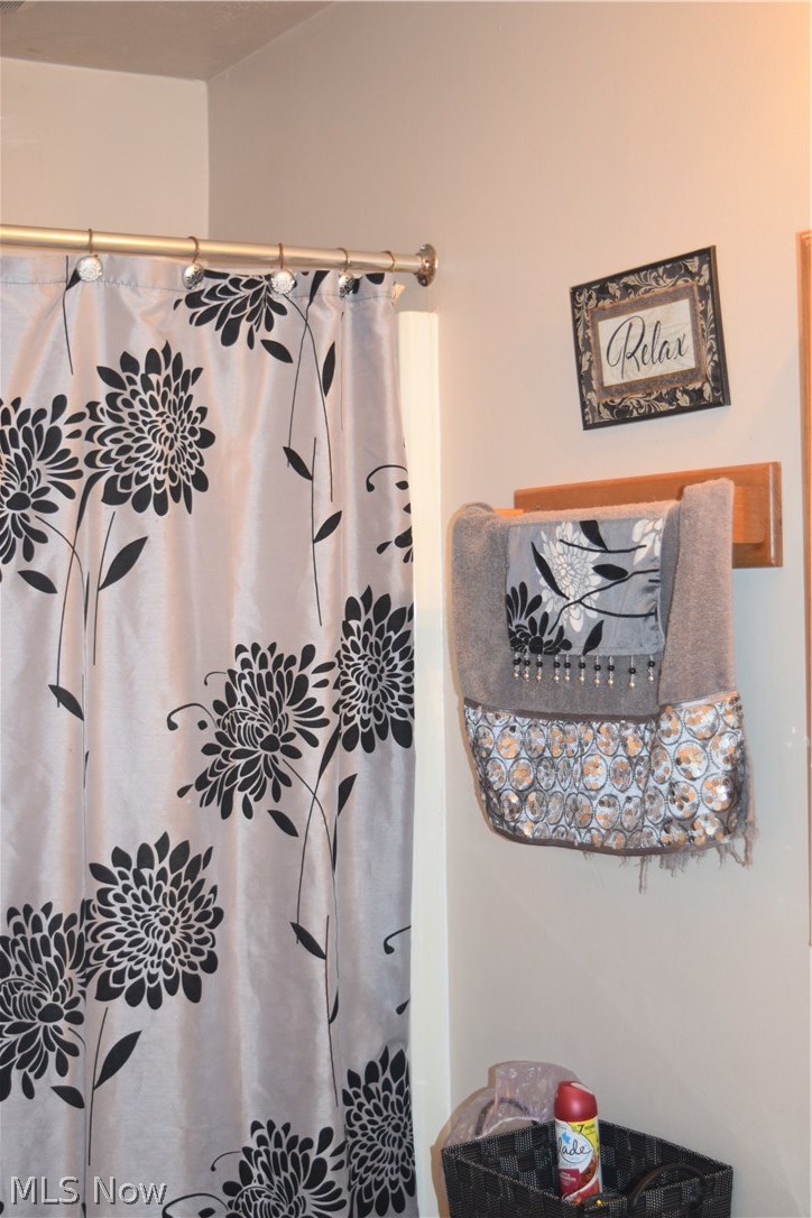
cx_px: 406
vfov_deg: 35.1
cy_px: 609
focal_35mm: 57
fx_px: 1928
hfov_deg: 23.8
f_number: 4.8
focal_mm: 38
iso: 1000
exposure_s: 1/60
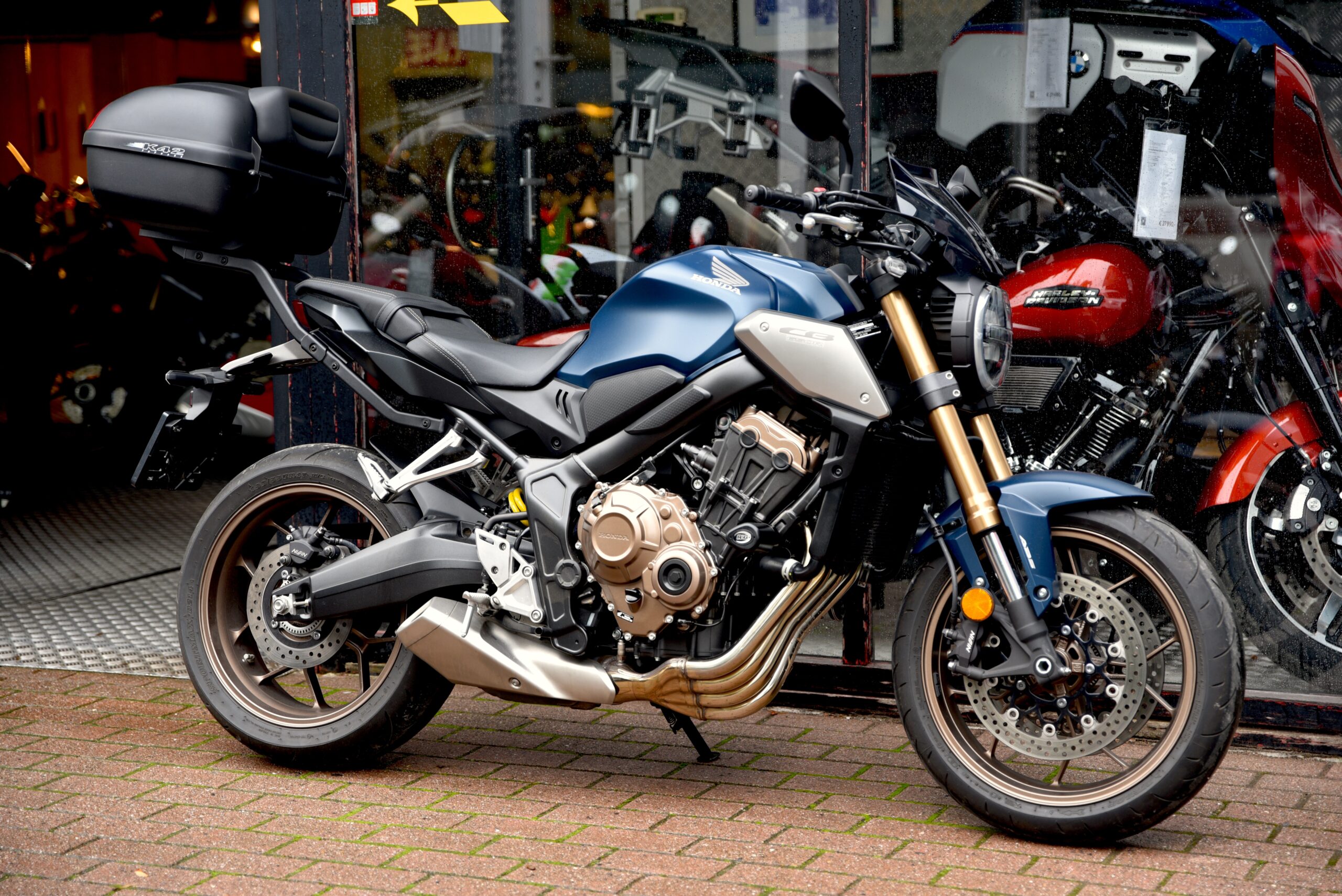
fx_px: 2610
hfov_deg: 28.8
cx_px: 671
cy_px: 448
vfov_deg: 19.5
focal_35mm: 70
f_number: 2.8
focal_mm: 70
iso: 200
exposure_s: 1/60
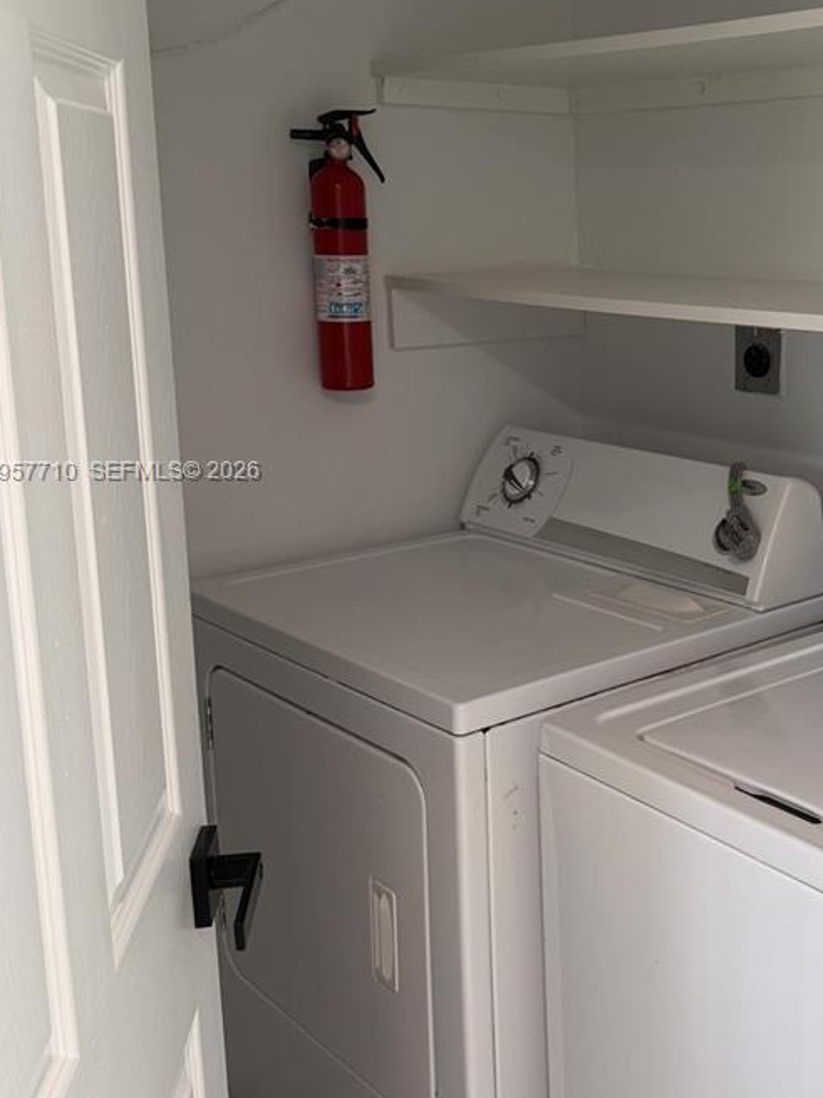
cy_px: 473
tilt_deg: -10.5
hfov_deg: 31.6
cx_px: 704
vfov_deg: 42.9
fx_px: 1395
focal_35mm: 44
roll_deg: +0.2
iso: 100
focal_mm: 6.76
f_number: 1.78
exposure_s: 1/120
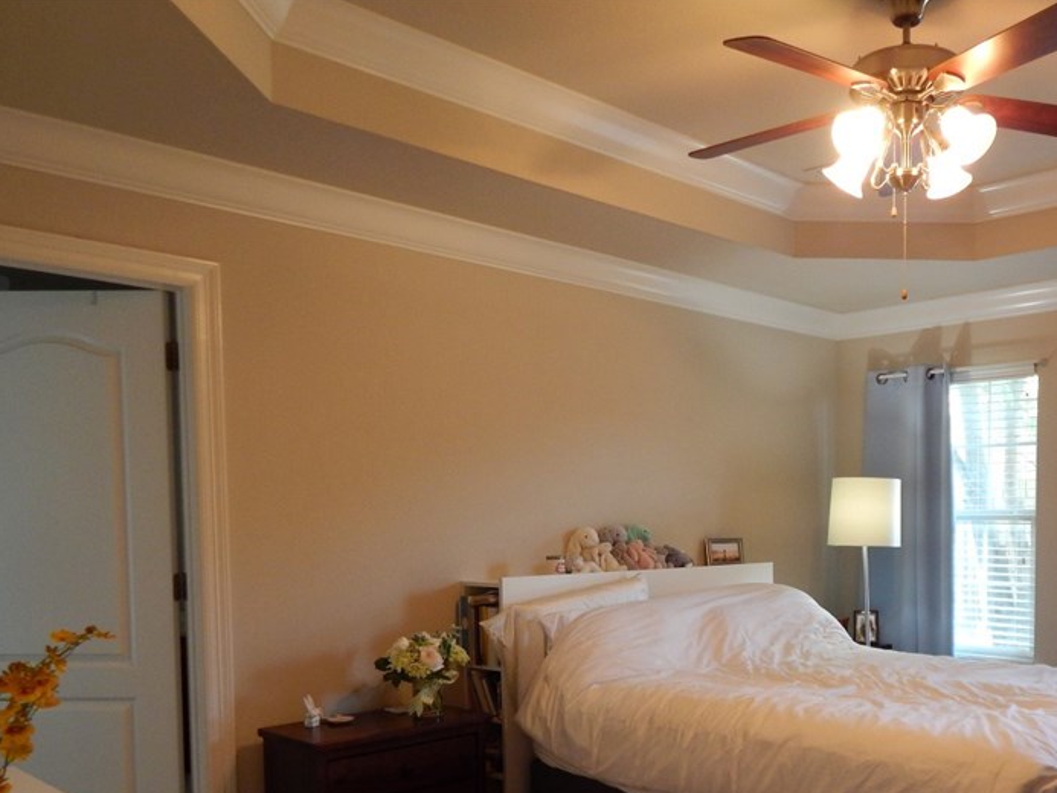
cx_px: 752
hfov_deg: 52.3
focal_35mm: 34
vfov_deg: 40.8
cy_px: 583
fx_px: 1038
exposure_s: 1/30
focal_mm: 4
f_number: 3
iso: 220
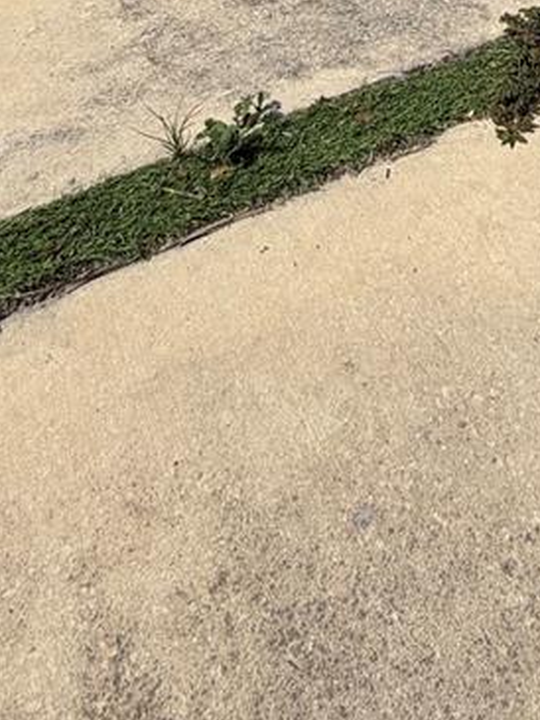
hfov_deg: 30.9
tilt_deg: -1.8
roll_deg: +1.6
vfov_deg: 26.1
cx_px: 412
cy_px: -428
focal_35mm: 46
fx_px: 956
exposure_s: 1/1399
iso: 20
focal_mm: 2.22
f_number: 2.2
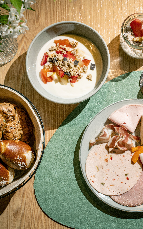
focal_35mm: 77
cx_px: 108
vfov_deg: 26.8
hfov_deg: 16.8
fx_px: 480
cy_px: 115
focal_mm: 50
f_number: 10
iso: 250
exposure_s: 1/60
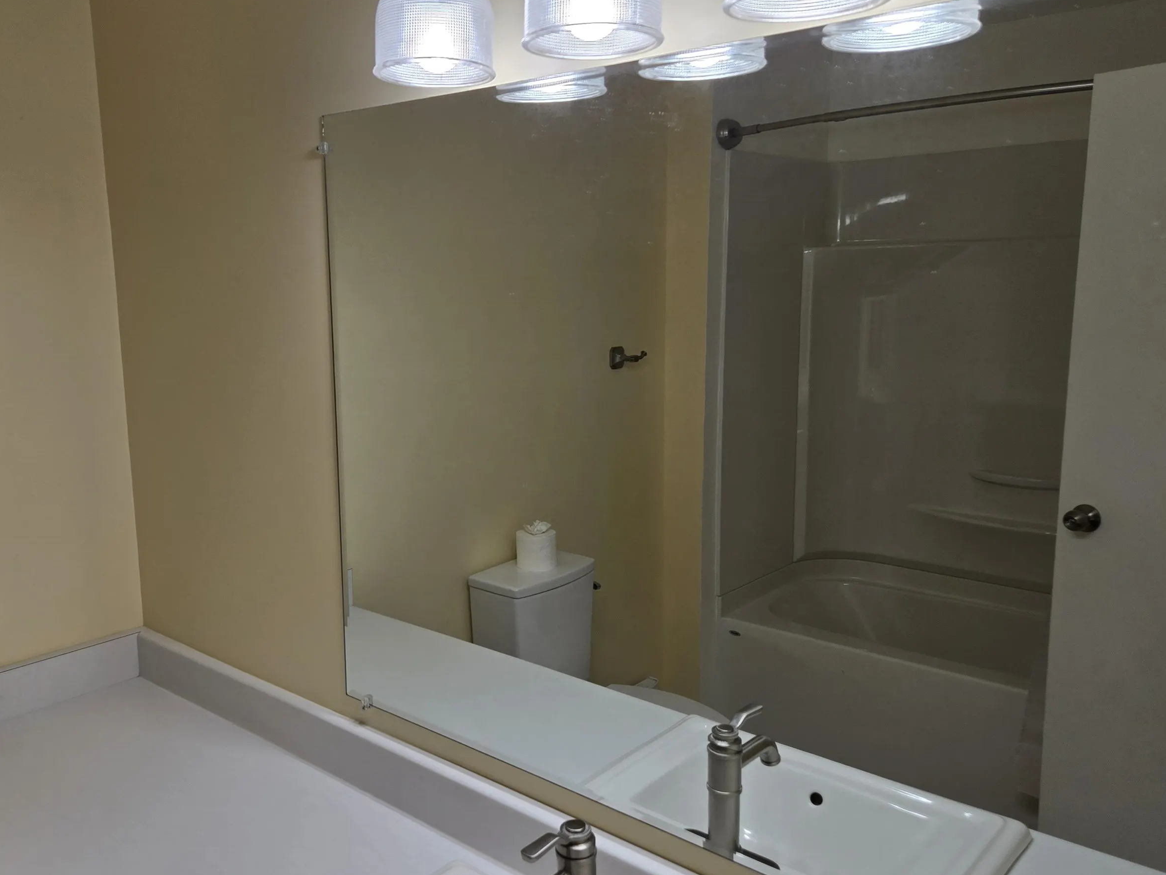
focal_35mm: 30
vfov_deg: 46.8
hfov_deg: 59.6
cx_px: 481
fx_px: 1010
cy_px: 441
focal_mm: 5.4
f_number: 1.8
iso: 40
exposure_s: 1/120
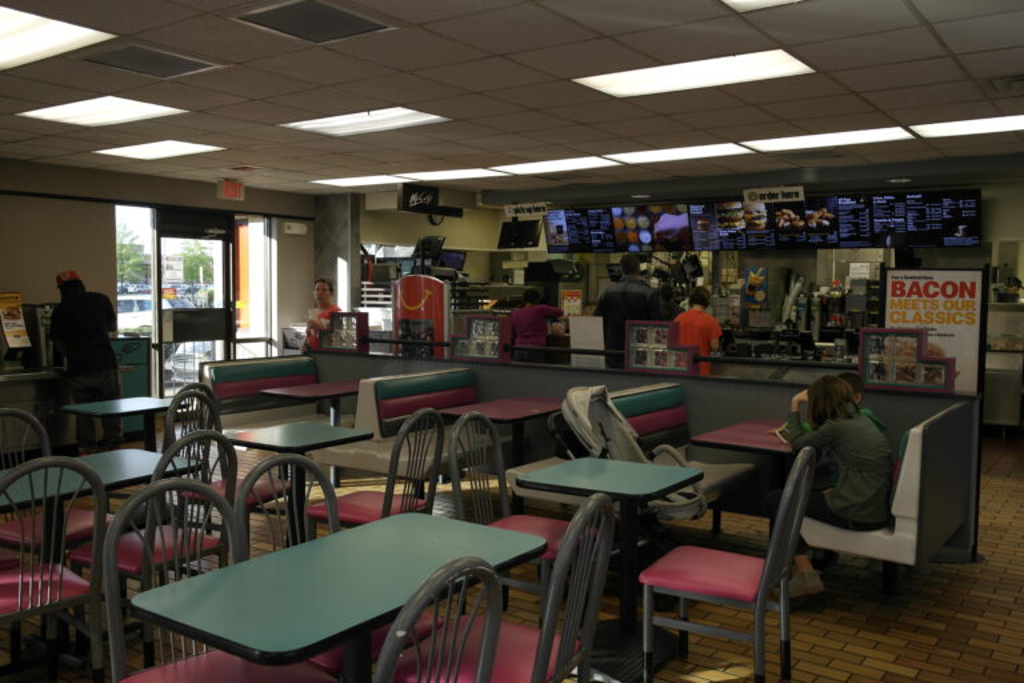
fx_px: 853
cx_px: 512
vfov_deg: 43.6
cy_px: 342
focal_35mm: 30
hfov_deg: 61.9
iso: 100
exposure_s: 1/80
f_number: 3.5
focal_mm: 20
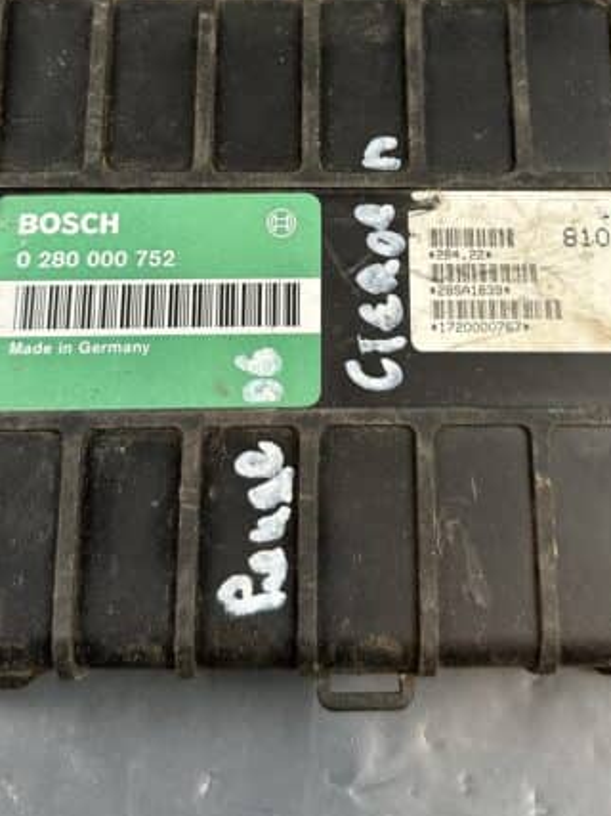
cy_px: 187
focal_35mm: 45
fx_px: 1060
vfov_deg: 40.7
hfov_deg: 32.1
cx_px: 357
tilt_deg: -69.9
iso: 200
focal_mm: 6.86
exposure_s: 1/100
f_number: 1.78
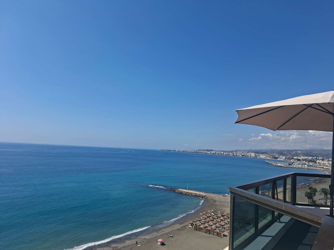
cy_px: 125
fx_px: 222
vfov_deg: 58.9
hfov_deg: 73.9
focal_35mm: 23
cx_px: 167
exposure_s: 1/2315
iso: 50
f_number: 1.8
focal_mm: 5.54
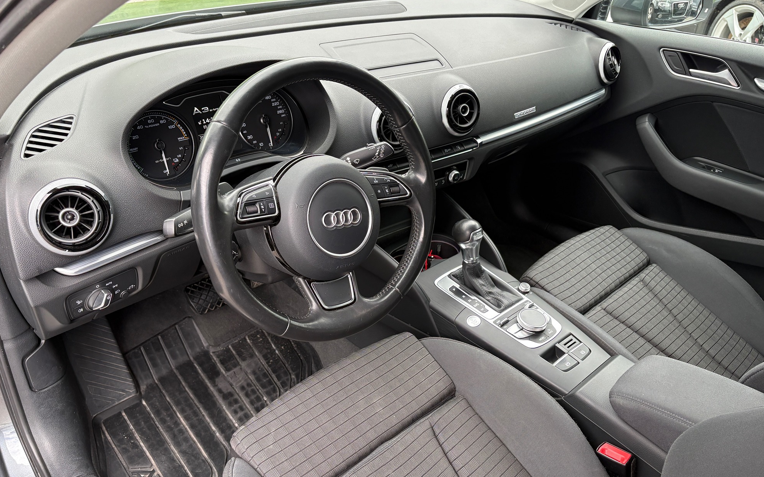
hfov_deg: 66.5
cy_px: 255
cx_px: 386
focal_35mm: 28
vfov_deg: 44.5
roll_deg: -5.3
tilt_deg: -32.5
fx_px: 583
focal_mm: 5.96
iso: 64
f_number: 1.6
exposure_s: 1/159
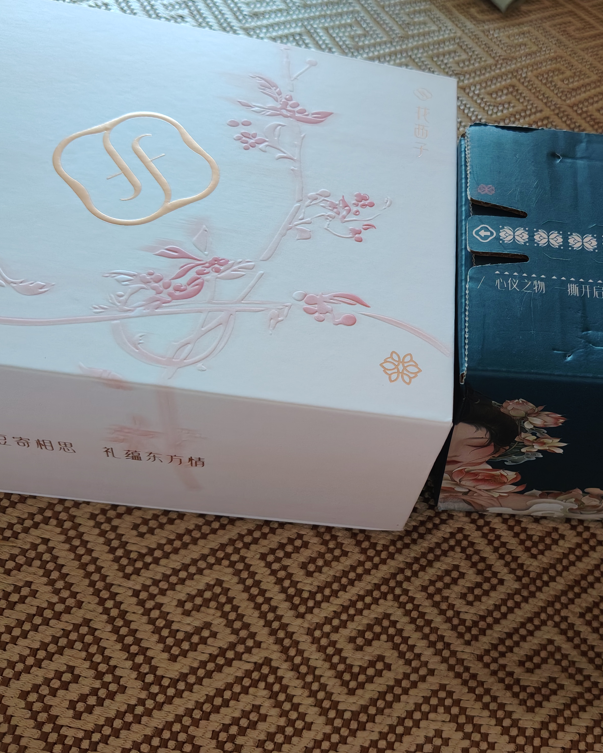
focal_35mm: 35
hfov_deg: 41.2
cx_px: 440
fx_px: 781
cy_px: 382
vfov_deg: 51.5
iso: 1034
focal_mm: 4.84
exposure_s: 1/33.3
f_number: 1.88
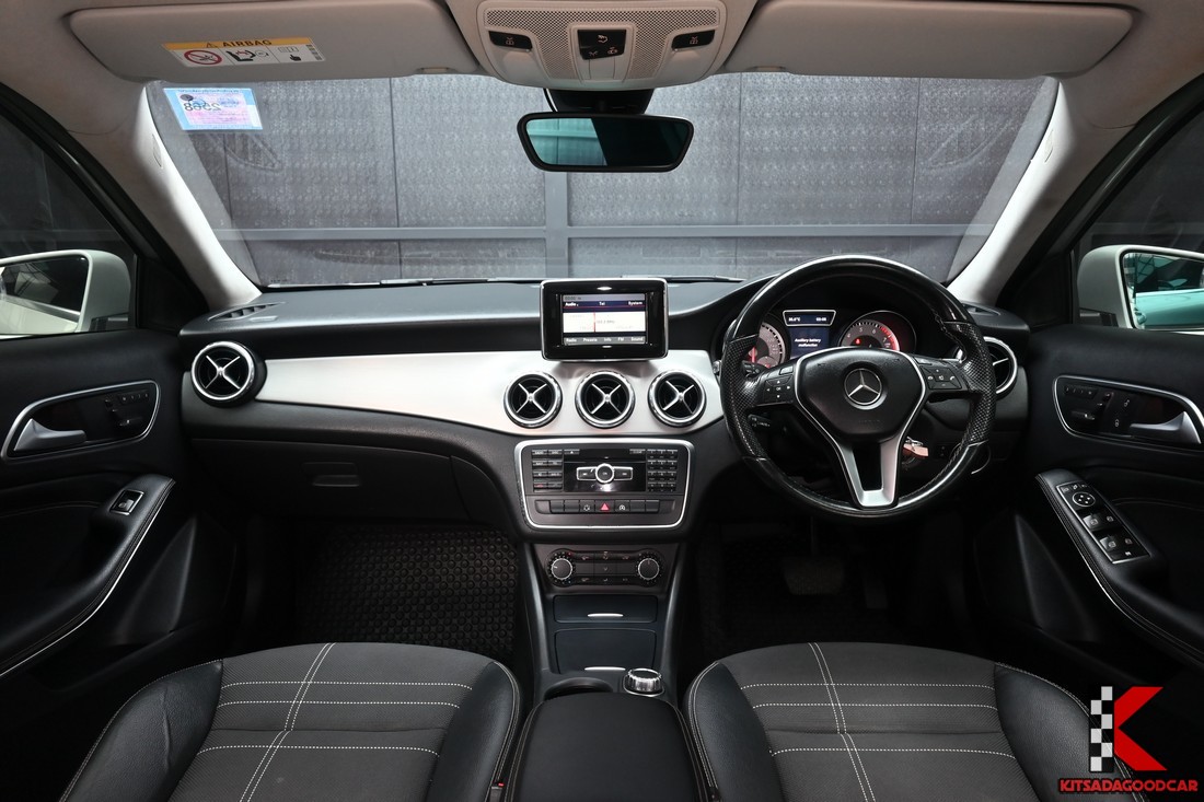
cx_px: 602
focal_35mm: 24
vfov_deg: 53.1
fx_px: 802
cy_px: 401
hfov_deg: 73.8
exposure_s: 1/30
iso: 800
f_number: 5.6
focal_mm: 16
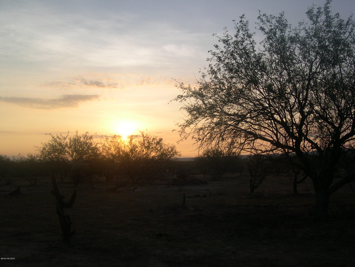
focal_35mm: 38
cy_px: 134
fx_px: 390
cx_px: 178
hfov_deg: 49.0
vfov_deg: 37.7
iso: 100
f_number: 7.6
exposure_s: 1/153
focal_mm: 8
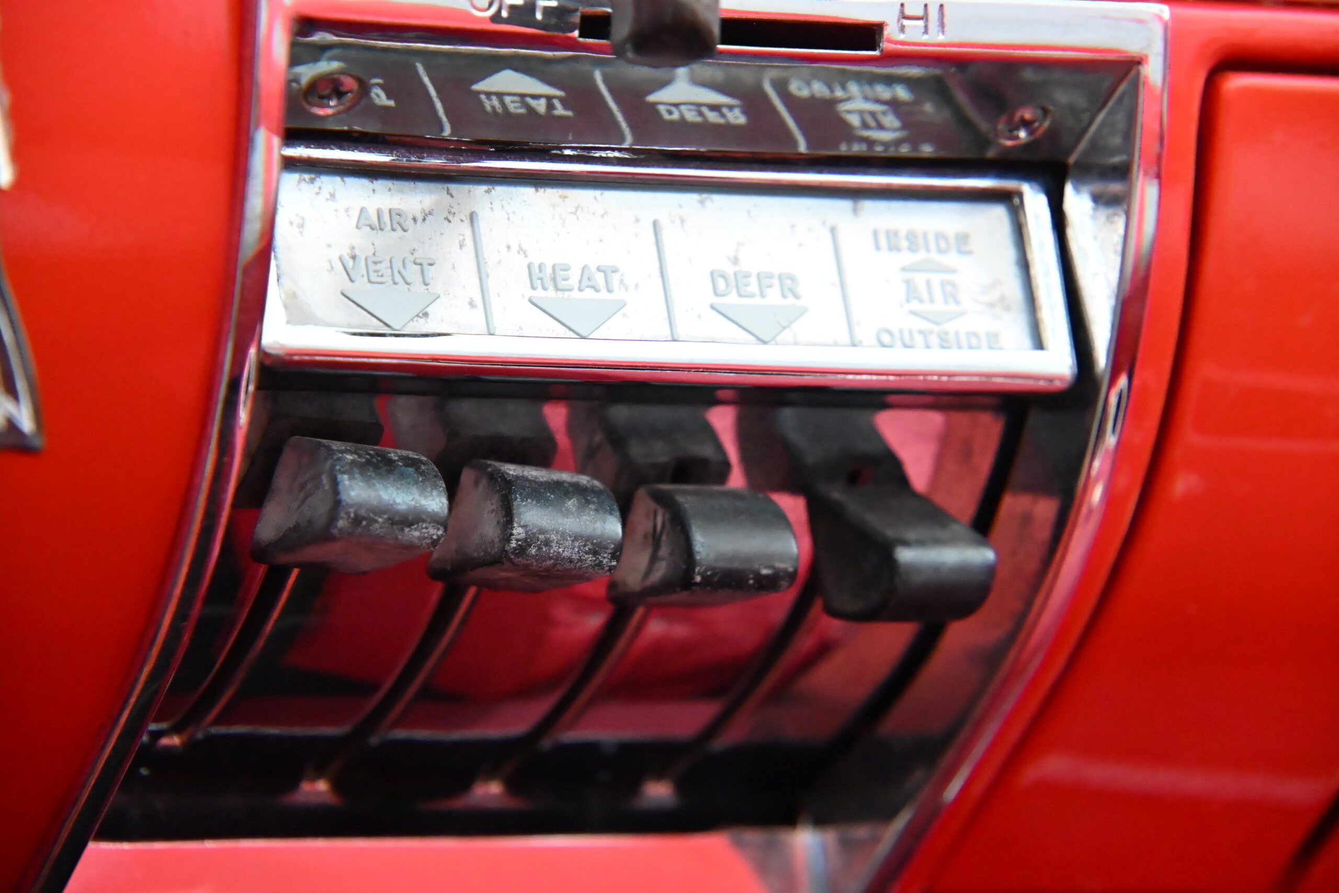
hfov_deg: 12.6
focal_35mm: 164
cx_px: 670
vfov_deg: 8.4
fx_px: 6081
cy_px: 446
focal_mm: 109
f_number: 5.3
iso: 7200
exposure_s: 1/250
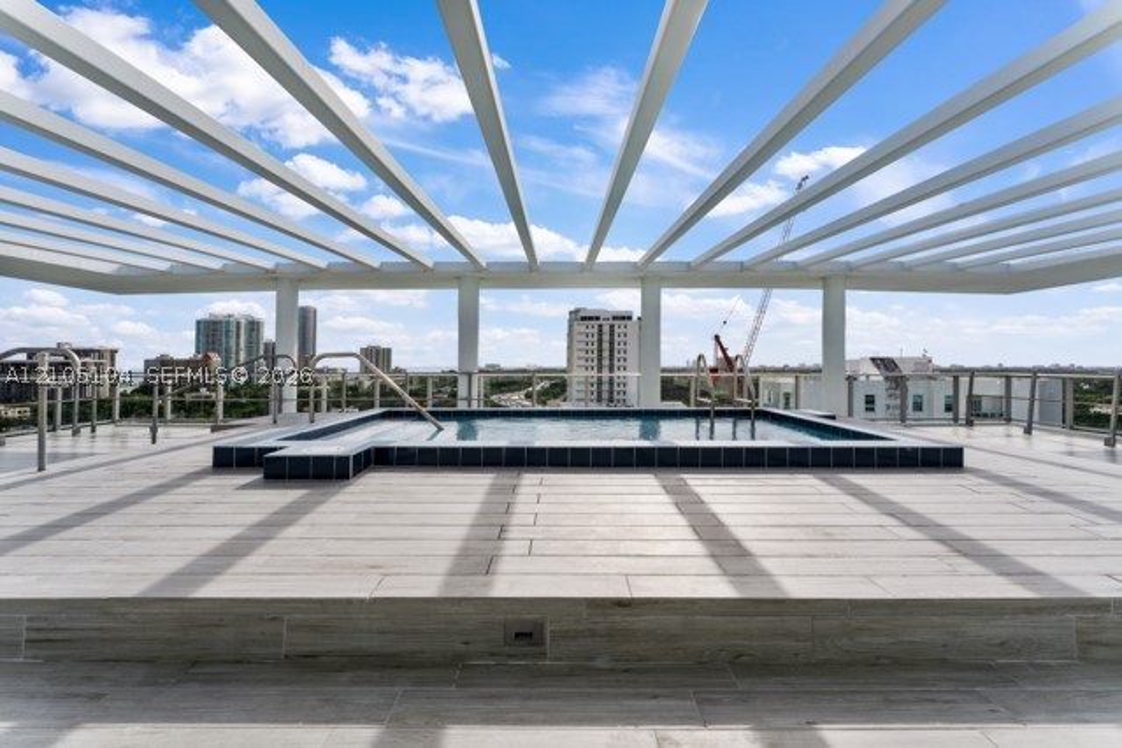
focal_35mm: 14
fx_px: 436
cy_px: 374
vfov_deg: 81.2
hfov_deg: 104.3
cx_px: 561
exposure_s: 1/500
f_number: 11
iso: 320
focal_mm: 14
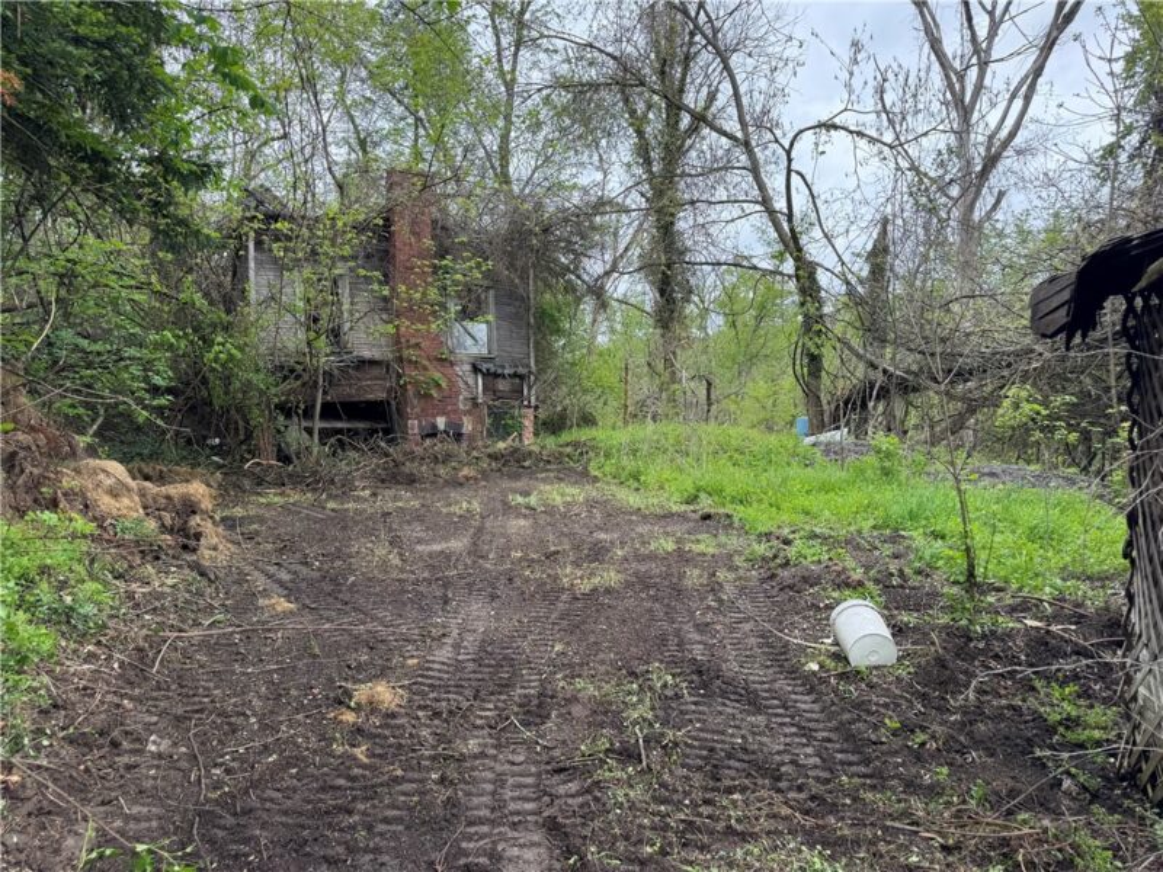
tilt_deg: -2.8
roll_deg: +1.5
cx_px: 582
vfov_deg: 56.8
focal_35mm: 24
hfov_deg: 71.6
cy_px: 436
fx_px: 806
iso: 80
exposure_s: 1/1059
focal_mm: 6.76
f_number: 1.78
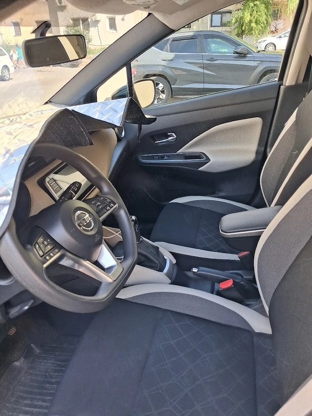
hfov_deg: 51.4
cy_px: 208
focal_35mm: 27
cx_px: 156
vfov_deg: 65.3
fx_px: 324
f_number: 1.8
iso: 50
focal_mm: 4
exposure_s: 1/100
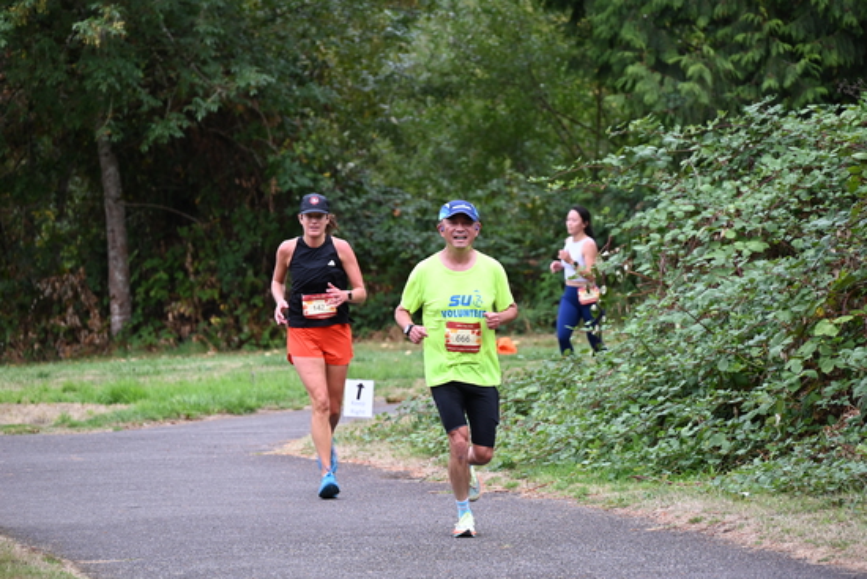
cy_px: 290
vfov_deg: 6.9
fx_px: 4818
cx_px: 434
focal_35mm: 200
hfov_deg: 10.3
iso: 560
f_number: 6.3
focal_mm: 200
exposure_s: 1/250
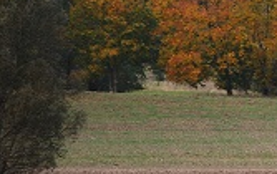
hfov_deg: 2.4
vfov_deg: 1.5
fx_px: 6692
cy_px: 31
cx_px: 332
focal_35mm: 885
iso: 280
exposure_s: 1/500
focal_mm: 200
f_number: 5.6
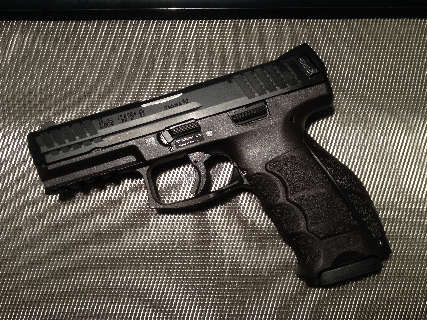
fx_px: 432
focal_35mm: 35
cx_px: 214
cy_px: 160
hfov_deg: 52.6
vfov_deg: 40.7
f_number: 2.4
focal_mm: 4.28
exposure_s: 1/20
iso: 80
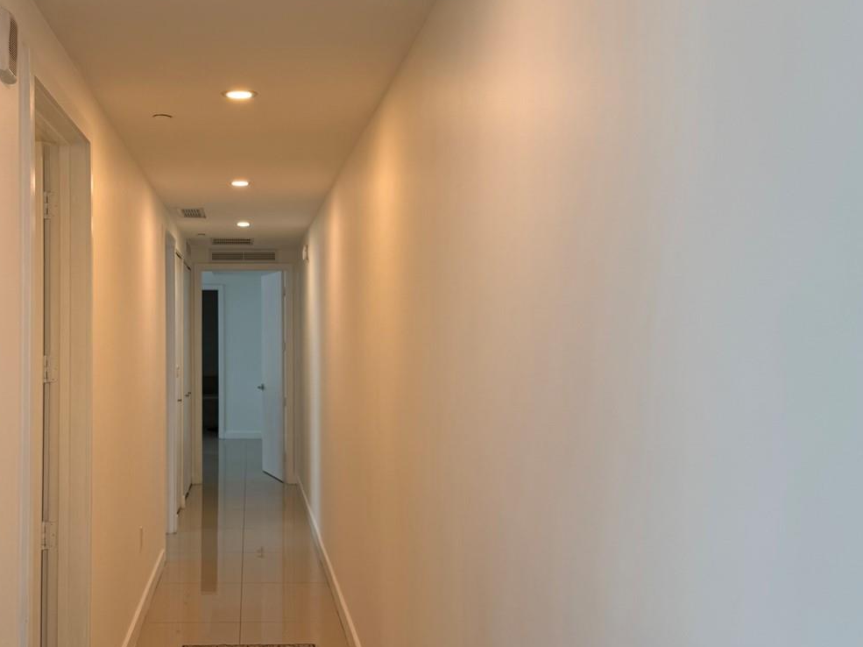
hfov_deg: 46.9
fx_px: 972
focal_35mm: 39
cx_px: 268
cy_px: 308
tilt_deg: +2.1
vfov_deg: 36.8
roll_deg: -0.2
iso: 64
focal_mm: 6.76
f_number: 1.78
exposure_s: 1/120
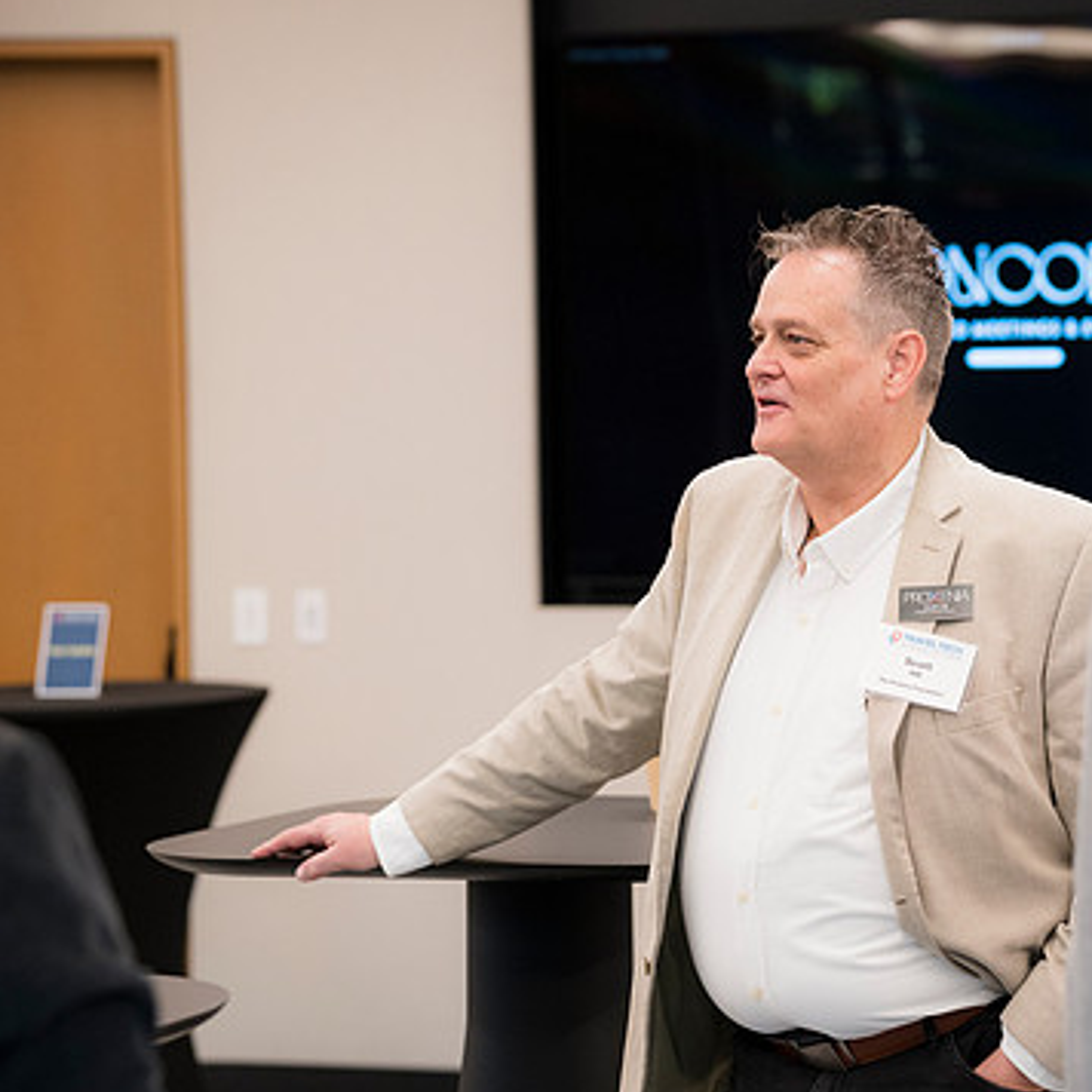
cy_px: 569
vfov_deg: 16.1
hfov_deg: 16.0
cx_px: 862
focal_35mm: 108
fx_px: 3855
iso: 1000
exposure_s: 1/200
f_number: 3.2
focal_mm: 78
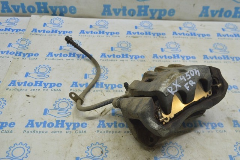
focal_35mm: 39
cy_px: 80
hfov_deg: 49.6
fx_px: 260
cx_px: 120
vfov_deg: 34.1
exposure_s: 1/40
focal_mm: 26
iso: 400
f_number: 5.6
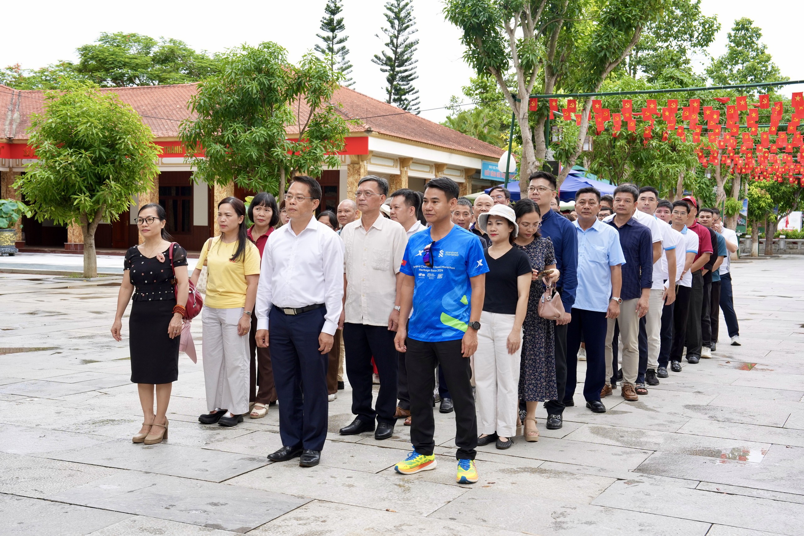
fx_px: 983
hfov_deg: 44.5
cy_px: 268
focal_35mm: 44
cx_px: 402
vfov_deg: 30.5
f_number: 7.1
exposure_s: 1/160
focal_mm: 44
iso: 400
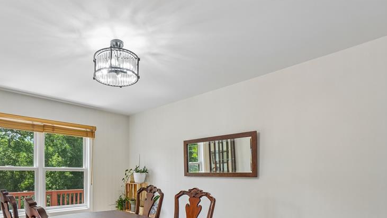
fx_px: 226
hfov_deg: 79.4
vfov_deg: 48.2
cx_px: 140
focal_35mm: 22
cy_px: 178
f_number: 8
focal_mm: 10
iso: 400
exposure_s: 1/30
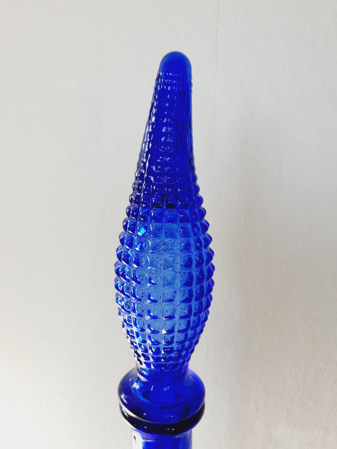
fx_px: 350
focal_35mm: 27
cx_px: 168
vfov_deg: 65.3
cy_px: 224
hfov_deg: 51.4
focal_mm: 3.6
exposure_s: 1/126
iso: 40
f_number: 1.9
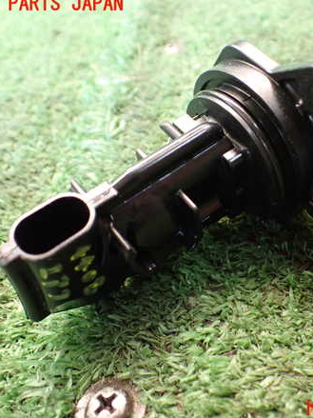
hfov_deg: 34.4
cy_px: 207
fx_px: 495
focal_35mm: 41
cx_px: 236
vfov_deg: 45.8
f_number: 2.3
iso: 640
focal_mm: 5.4
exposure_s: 1/125
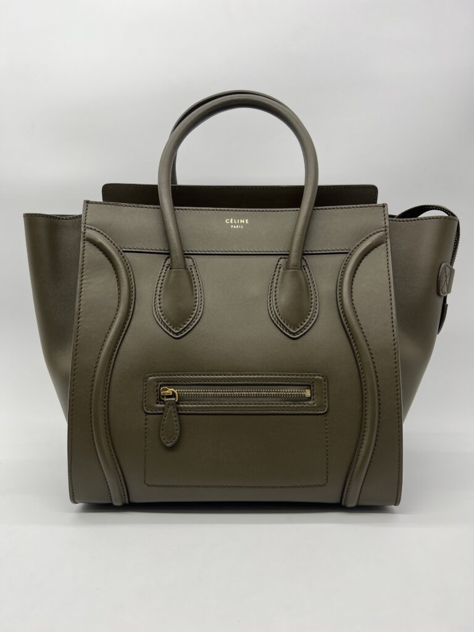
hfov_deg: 53.1
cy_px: 316
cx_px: 237
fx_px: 475
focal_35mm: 26
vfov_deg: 67.3
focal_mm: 5.7
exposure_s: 1/148
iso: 32
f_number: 1.5
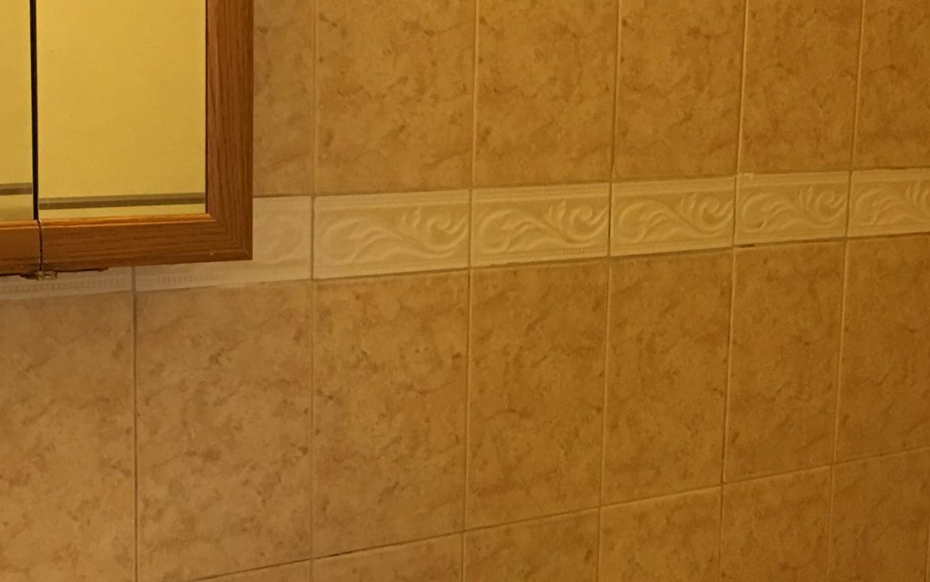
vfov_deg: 17.8
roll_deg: -2.7
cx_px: 568
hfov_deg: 28.1
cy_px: 374
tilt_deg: -9.0
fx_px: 1851
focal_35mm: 73
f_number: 2.2
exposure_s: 1/17
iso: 80
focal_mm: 4.15
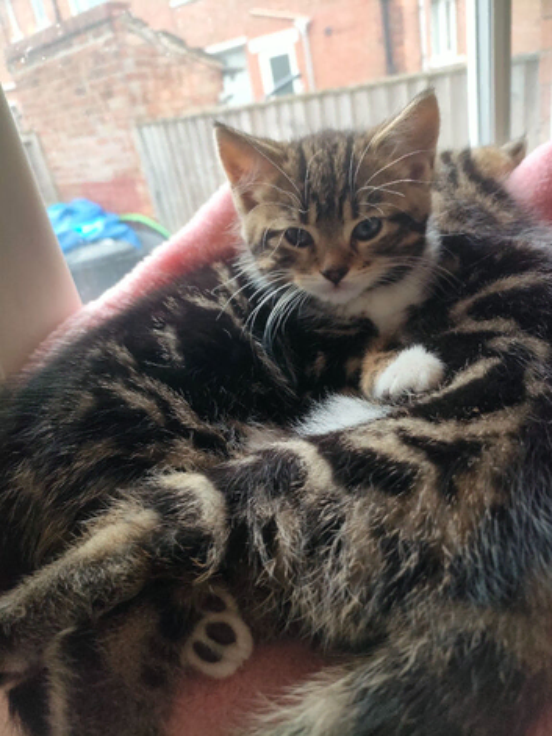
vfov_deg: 69.4
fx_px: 532
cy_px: 368
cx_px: 276
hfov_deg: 54.9
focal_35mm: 25
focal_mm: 4.73
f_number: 1.7
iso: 125
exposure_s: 1/50
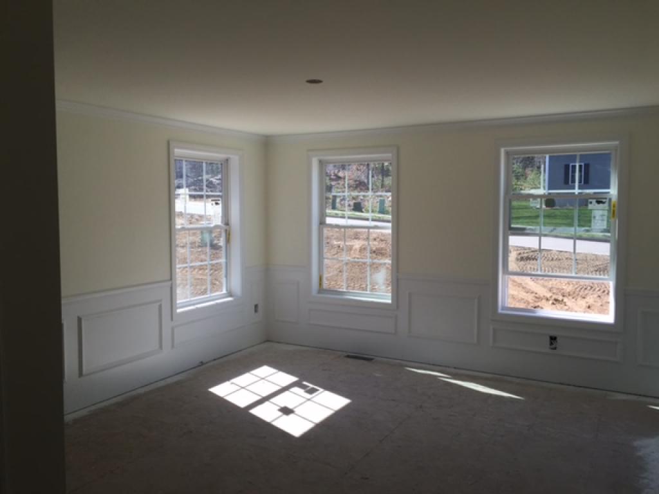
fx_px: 552
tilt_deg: -3.5
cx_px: 330
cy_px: 247
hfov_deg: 61.7
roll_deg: +0.2
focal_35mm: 29
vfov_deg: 48.2
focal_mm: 4.15
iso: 32
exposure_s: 1/573
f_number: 2.2
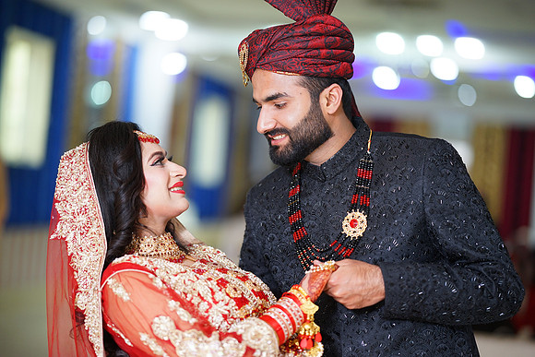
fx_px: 1263
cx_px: 268
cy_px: 178
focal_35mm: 85
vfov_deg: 16.1
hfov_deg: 23.9
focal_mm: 85
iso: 320
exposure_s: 1/160
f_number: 1.4
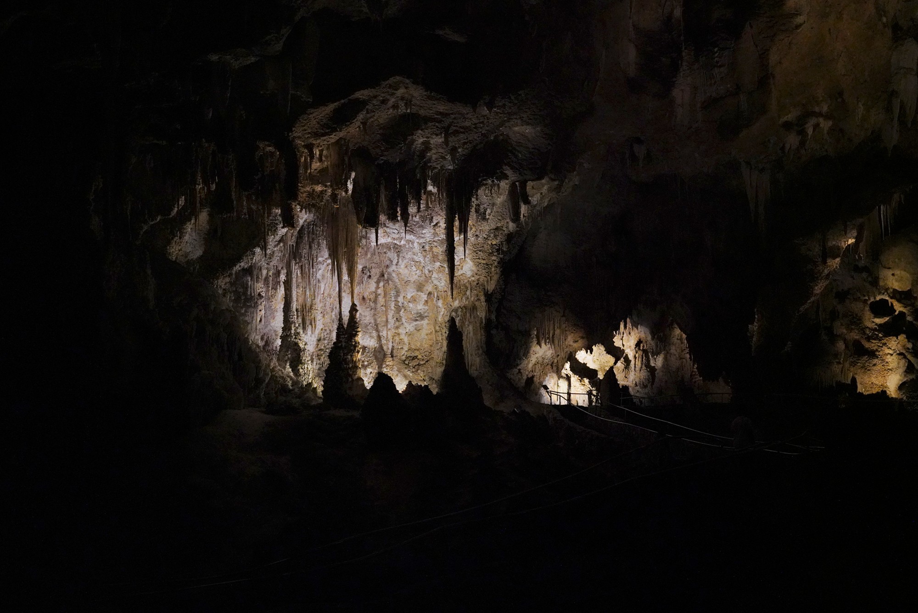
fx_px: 1275
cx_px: 459
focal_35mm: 50
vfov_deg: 27.0
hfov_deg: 39.6
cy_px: 306
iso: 12800
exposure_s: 1/80
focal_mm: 50
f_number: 5.6
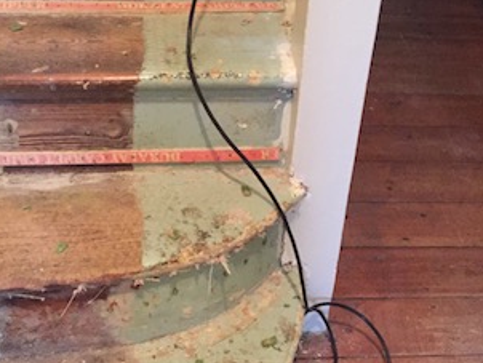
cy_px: 247
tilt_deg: -43.4
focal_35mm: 59
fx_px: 824
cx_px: 242
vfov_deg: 24.7
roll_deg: -4.2
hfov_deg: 32.7
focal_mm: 4.15
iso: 400
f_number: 2.2
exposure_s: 1/17
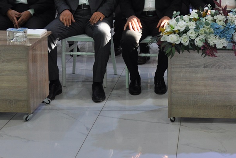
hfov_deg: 24.2
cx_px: 204
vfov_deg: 16.2
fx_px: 538
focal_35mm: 82
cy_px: -15
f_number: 4
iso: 400
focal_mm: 24
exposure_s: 1/60
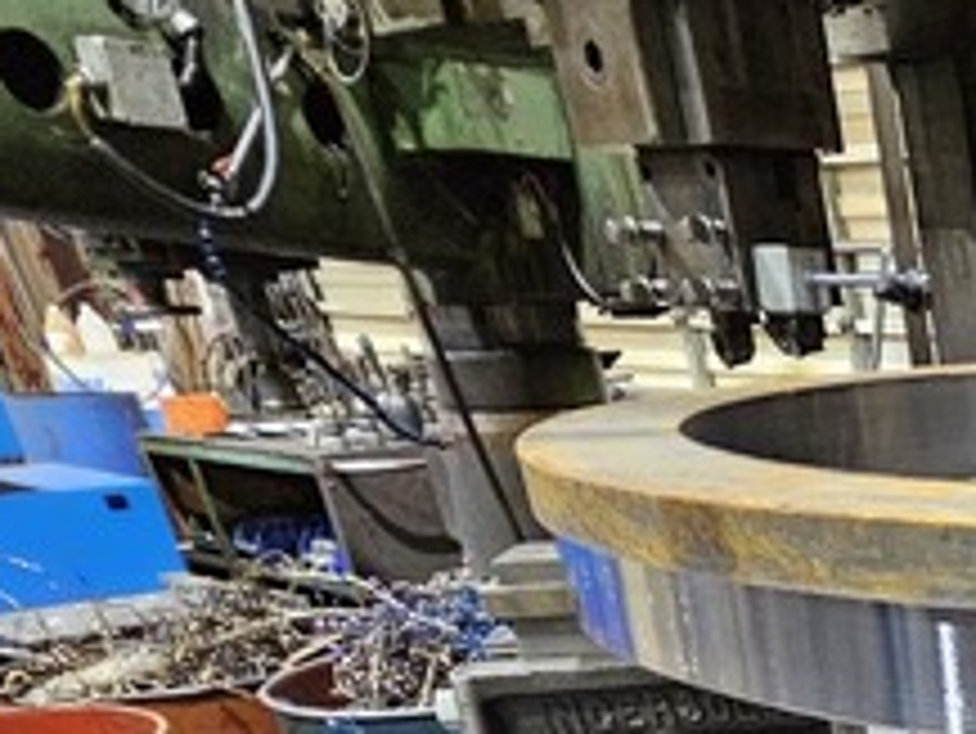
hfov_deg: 27.6
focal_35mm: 48
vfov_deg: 25.0
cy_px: 1022
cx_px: 1453
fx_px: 1354
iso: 640
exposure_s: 1/30
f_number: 2.2
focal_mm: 2.2
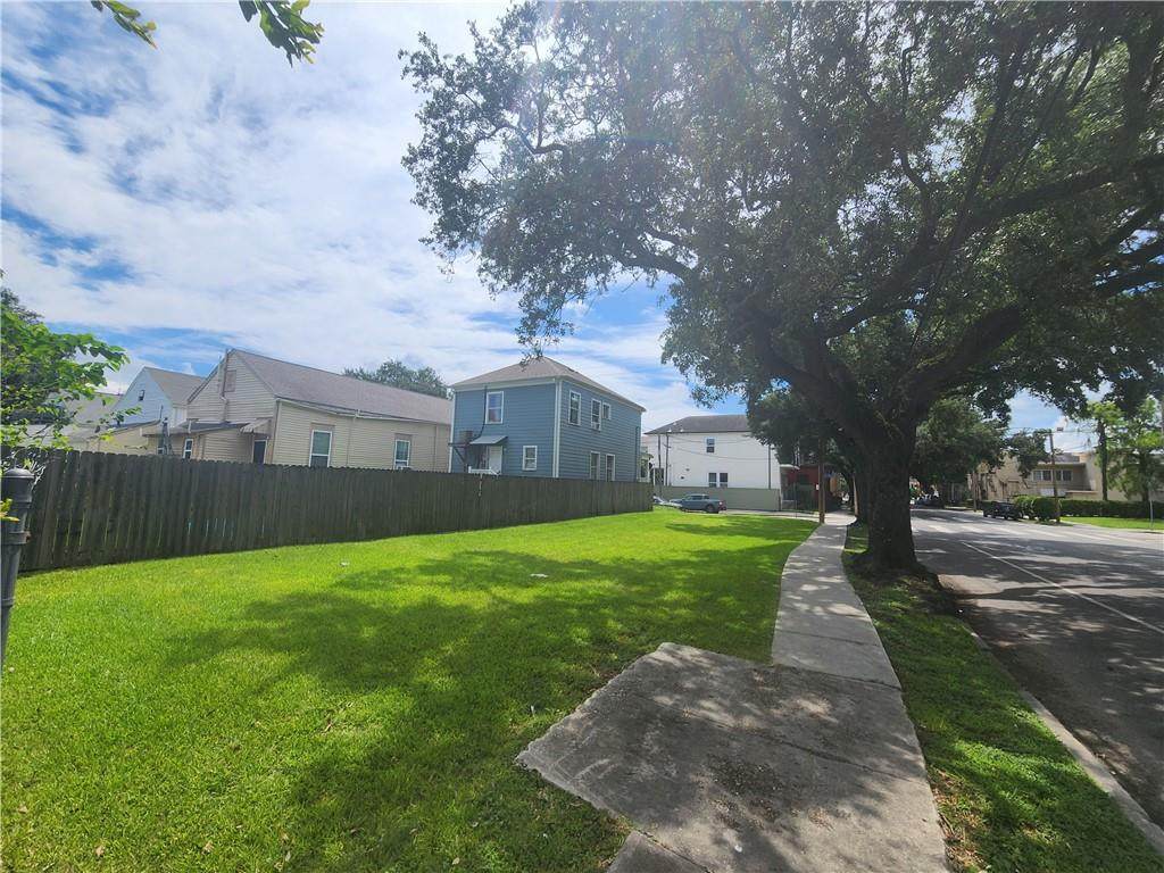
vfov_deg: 89.9
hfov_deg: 106.2
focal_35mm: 13
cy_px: 436
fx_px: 437
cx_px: 582
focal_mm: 2.2
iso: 50
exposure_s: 1/2410
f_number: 2.2
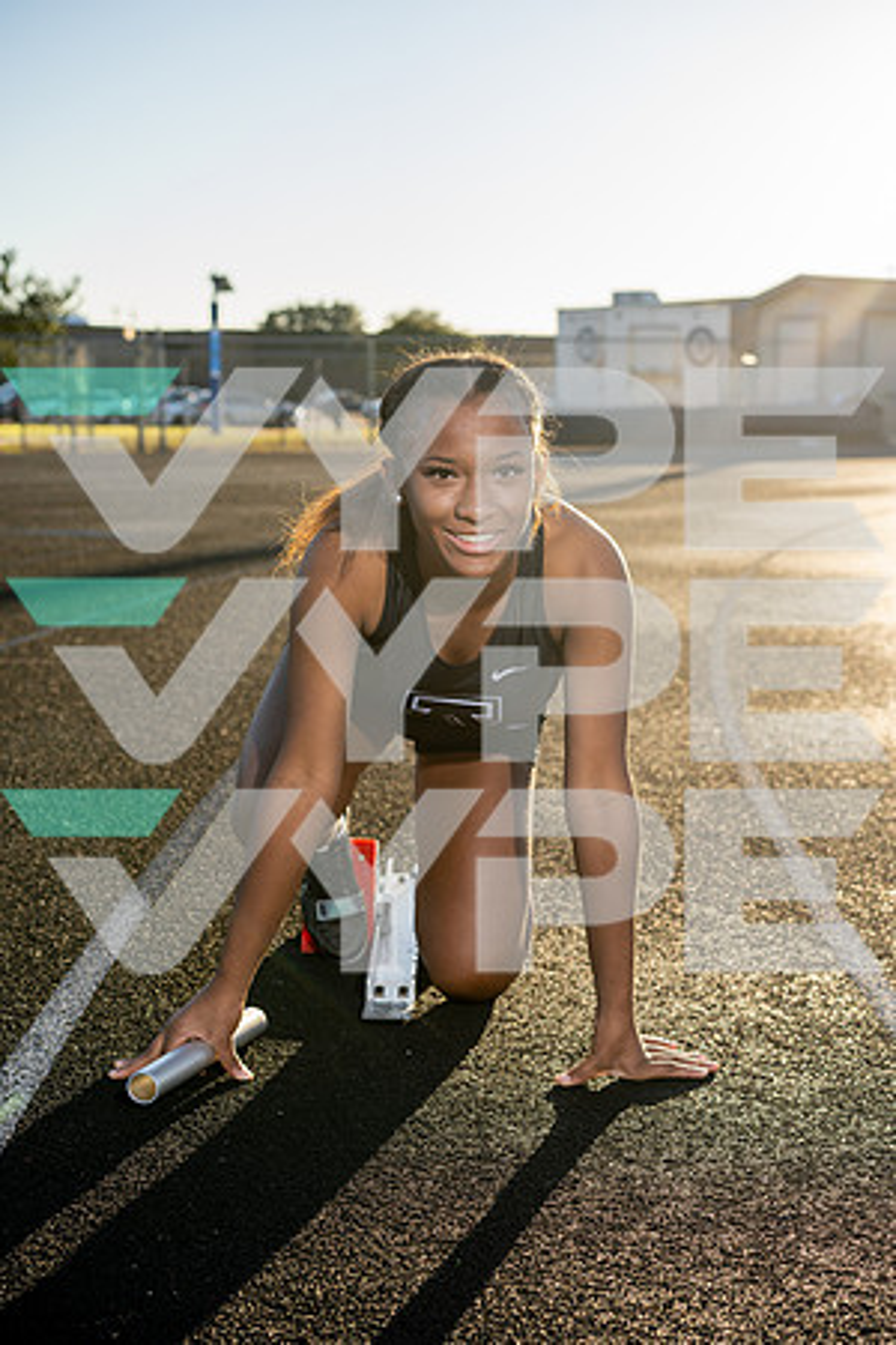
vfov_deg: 36.2
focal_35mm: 55
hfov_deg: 24.6
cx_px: 448
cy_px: 672
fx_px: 2053
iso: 50
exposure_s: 1/250
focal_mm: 55
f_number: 5
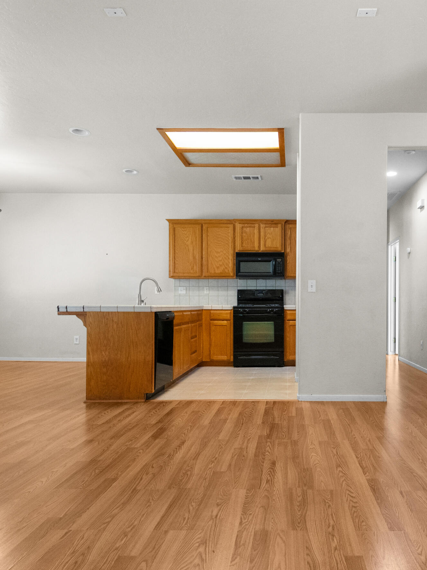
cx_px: 287
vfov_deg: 67.2
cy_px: 307
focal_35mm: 26
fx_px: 428
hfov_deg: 52.0
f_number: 4
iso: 2800
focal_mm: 16
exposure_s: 1/125
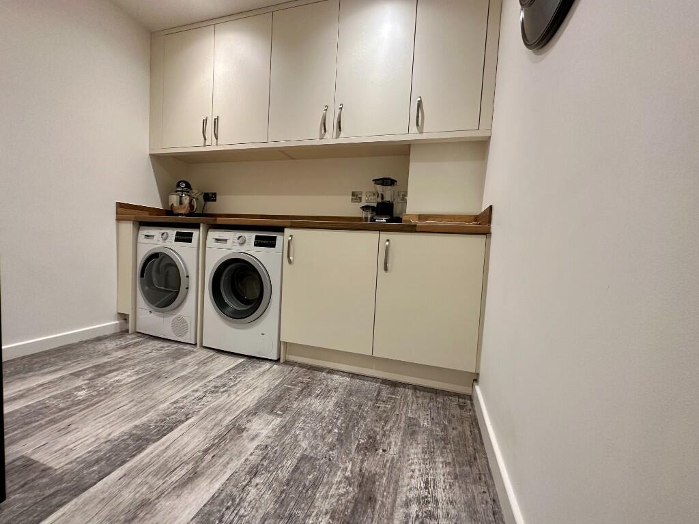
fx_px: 283
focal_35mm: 14
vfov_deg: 85.7
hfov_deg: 102.1
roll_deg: -2.8
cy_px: 262
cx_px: 350
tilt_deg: -3.1
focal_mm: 2.22
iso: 320
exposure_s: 1/50
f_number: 2.2
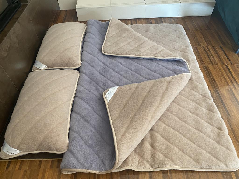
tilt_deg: -48.7
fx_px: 180
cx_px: 120
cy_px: 90
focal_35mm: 26
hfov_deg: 67.3
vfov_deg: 53.1
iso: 160
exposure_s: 1/60
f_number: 1.8
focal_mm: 4.25
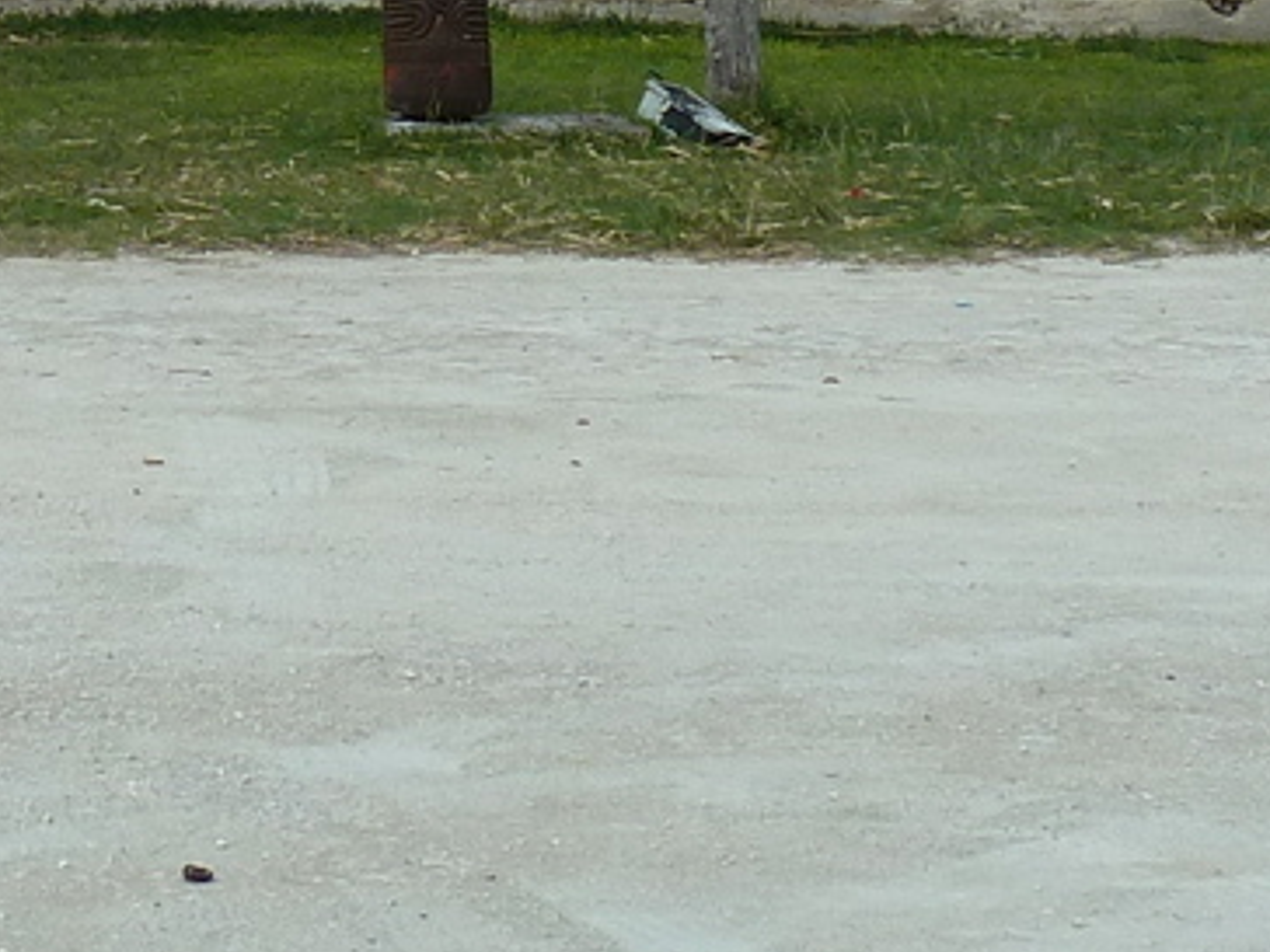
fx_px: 6457
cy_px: -673
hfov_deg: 11.0
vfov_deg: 8.2
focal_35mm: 176
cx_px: -356
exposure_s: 1/400
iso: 80
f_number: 5
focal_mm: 6.5
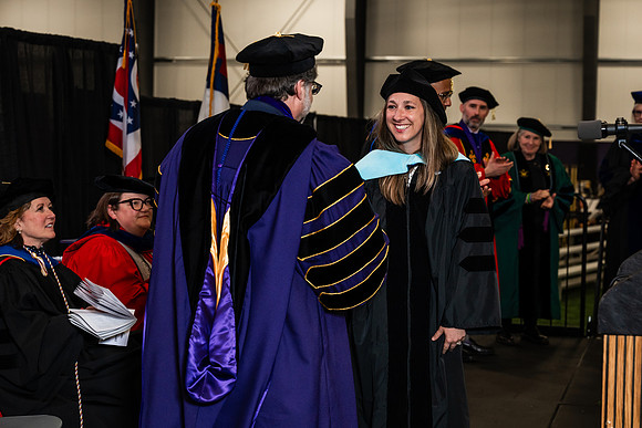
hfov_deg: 28.8
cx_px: 321
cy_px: 214
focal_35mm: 70
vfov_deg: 19.5
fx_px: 1249
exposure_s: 1/200
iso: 1250
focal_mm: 70
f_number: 5
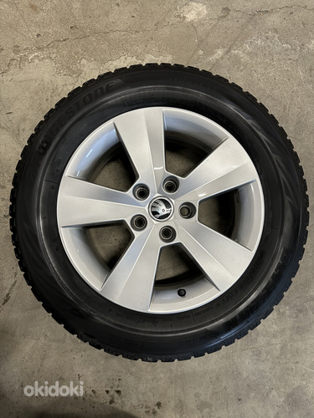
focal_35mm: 24
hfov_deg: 56.8
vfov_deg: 71.6
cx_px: 157
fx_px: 290
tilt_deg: -87.6
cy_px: 209
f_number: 1.78
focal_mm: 6.86
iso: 200
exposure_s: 1/50
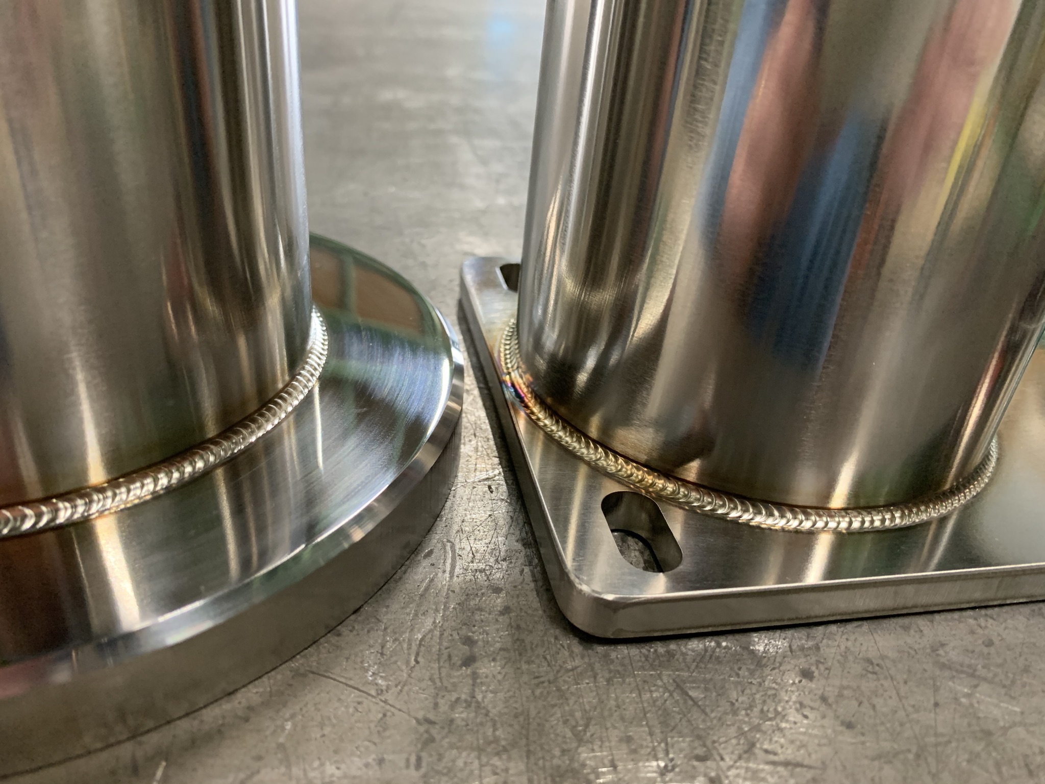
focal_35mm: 26
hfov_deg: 67.3
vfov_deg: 53.1
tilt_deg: -30.6
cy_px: 392
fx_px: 785
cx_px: 522
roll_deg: -5.6
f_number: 1.8
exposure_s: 1/54
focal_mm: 4.25
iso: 400
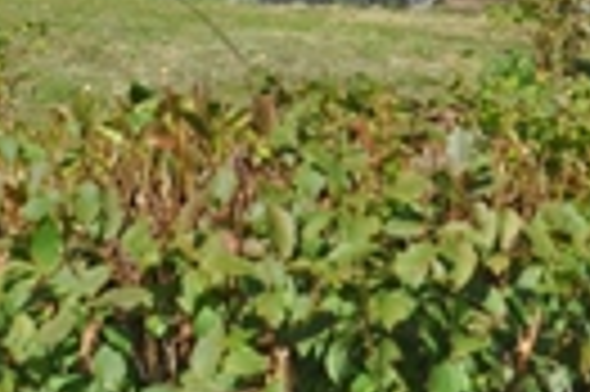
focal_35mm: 255
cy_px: -378
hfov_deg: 8.1
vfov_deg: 5.3
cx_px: 513
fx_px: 4174
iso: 200
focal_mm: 42
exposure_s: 1/400
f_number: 10
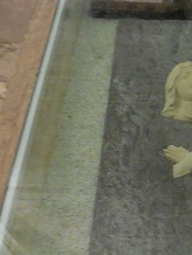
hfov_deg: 18.6
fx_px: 568
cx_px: 198
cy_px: 181
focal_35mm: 77
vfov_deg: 25.1
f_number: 3.5
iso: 800
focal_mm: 5
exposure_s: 1/6
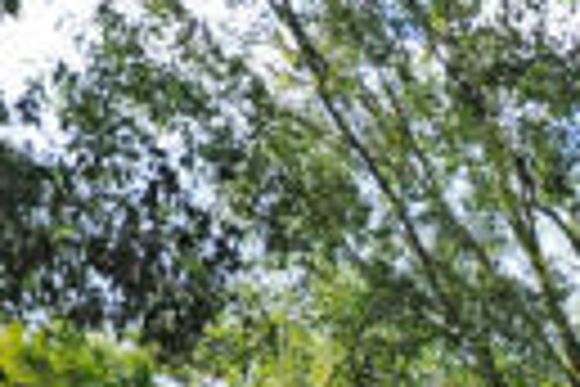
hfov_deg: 19.5
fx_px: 1385
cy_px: 884
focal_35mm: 86
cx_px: 951
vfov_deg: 12.8
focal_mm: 17
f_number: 2.8
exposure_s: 1/2000
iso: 320
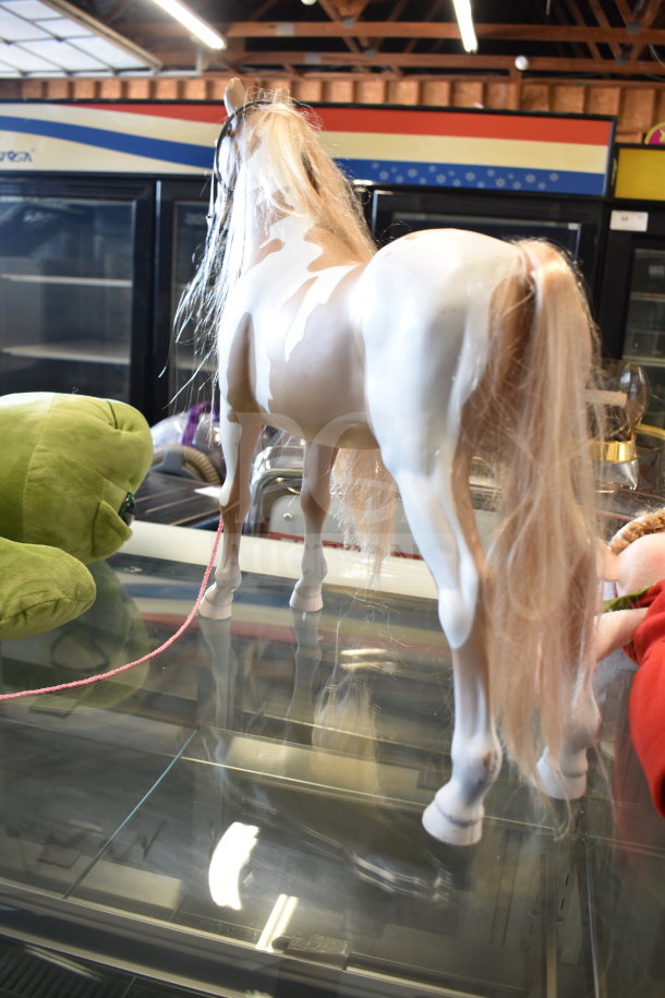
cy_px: 499
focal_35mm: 30
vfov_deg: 61.9
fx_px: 831
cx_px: 332
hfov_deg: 43.6
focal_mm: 20
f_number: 3.5
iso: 500
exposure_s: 1/30
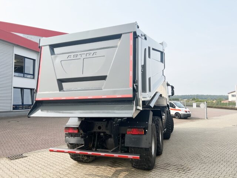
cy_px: 89
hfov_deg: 67.3
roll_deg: -0.2
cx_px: 118
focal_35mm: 26
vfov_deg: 53.1
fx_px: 178
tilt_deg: +3.7
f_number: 1.5
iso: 50
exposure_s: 1/3356
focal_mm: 5.7
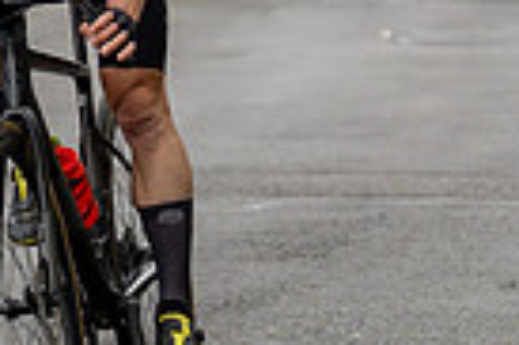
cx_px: -21
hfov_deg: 5.2
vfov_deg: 3.5
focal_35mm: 395
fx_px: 5688
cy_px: -176
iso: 400
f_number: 2.8
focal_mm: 70
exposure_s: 1/800
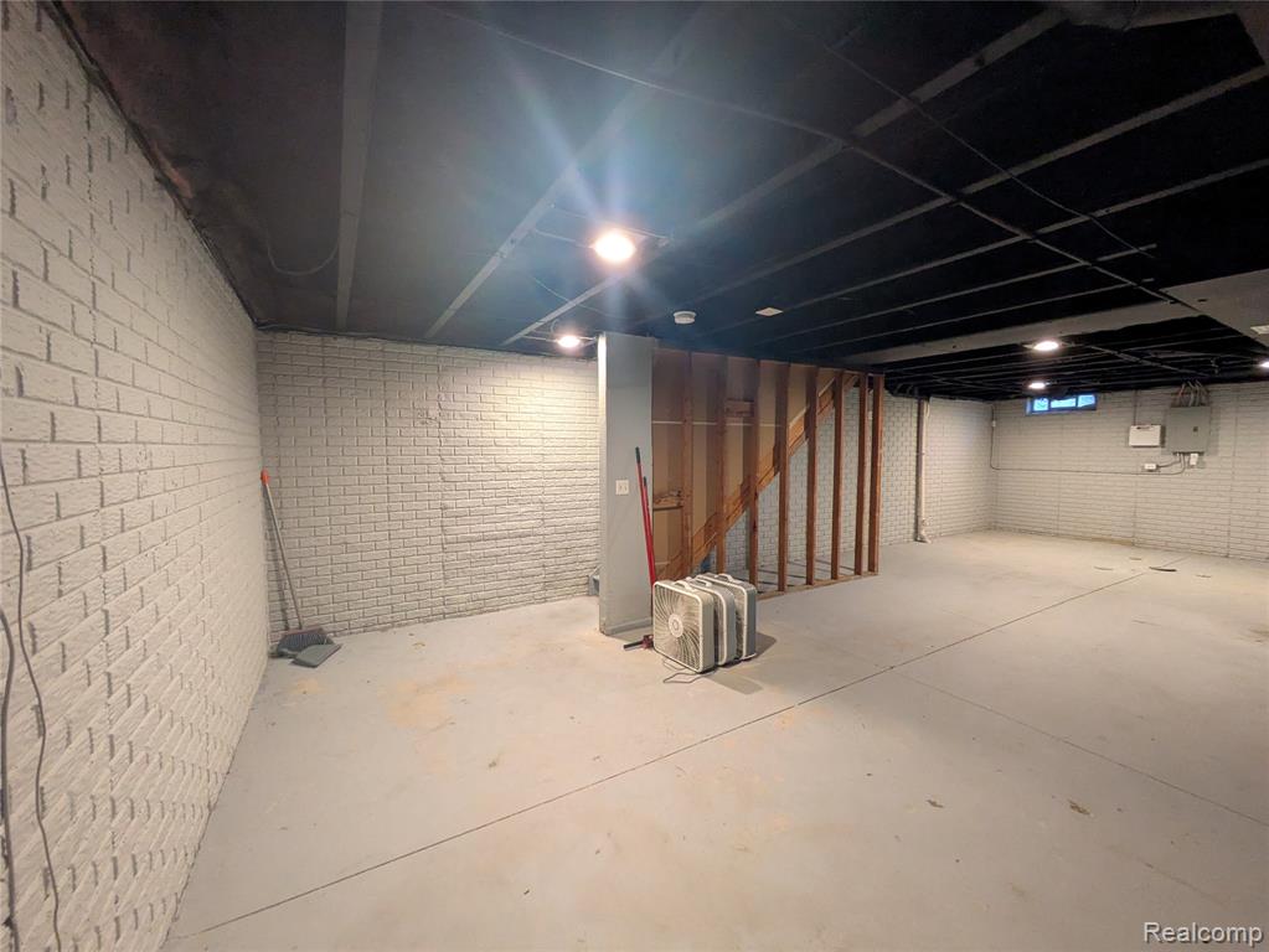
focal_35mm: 14
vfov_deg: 85.7
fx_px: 513
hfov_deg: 102.0
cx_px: 634
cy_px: 476
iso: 335
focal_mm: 1.83
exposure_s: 1/30
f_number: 2.2
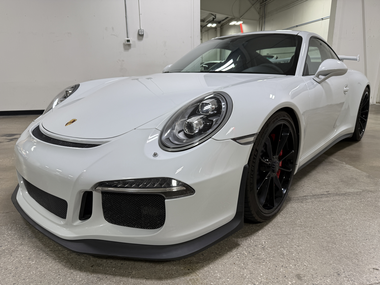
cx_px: 190
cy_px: 142
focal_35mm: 24
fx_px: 263
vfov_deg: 56.8
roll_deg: +1.3
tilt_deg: -14.7
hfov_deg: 71.6
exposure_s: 1/137
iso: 50
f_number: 1.78
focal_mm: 6.76
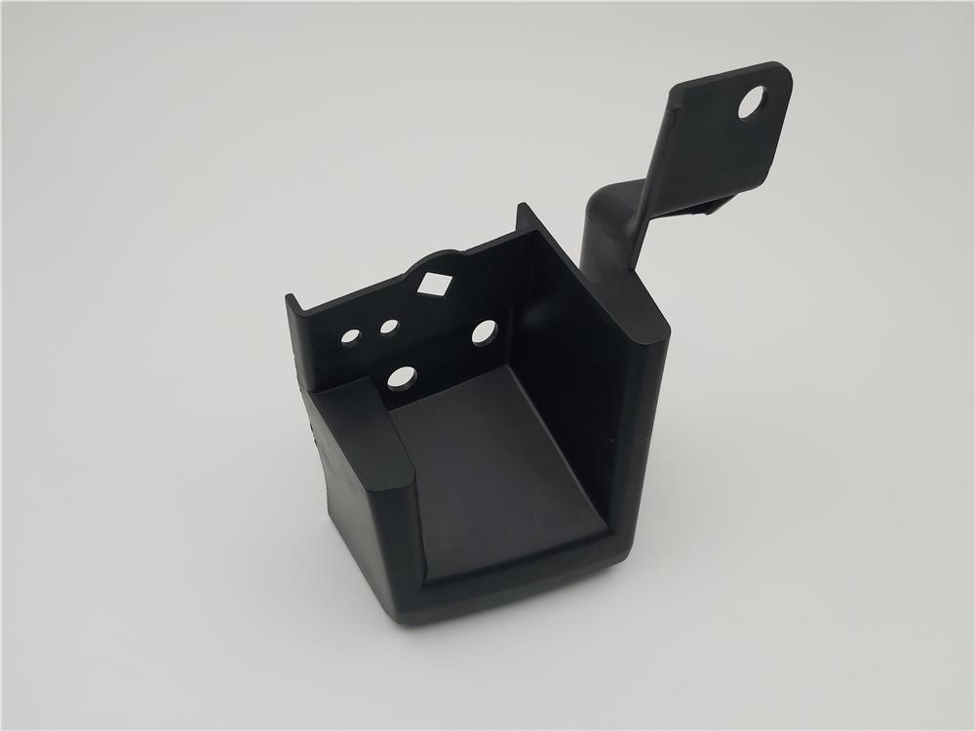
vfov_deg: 53.1
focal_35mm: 26
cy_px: 366
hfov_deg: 67.3
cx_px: 488
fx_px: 732
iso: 125
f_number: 1.7
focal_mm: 3.92
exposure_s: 1/322
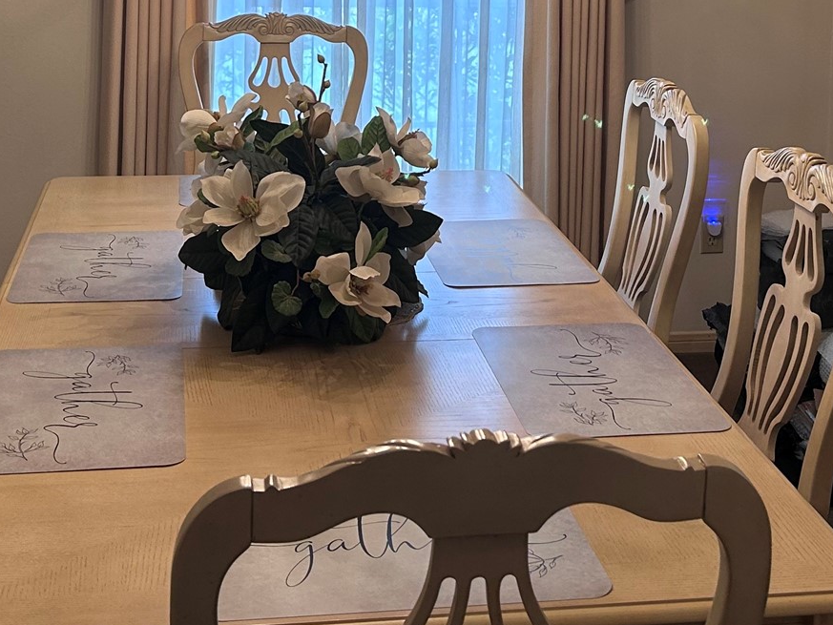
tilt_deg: -3.6
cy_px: -48
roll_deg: -1.5
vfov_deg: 22.8
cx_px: 448
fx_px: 1468
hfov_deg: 31.7
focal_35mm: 61
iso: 80
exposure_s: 1/60
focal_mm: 5.7
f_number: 1.5
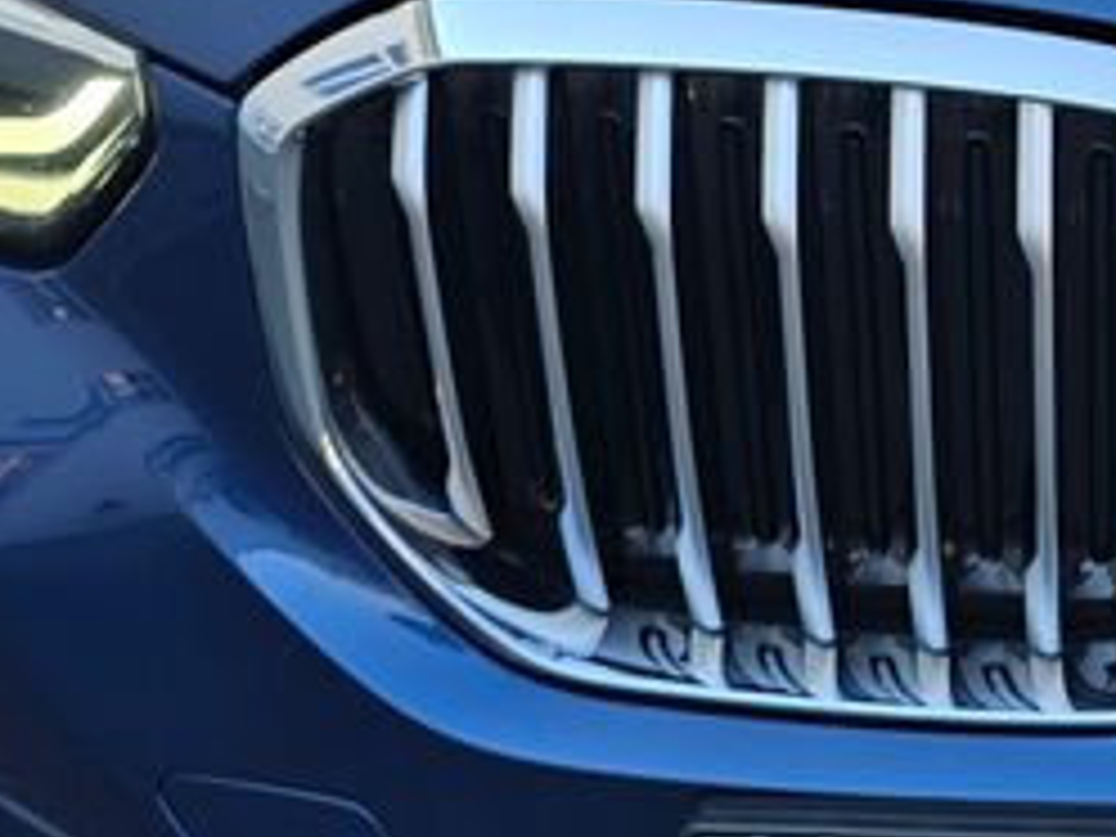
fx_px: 3063
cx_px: 1256
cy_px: -135
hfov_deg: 19.7
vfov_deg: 15.1
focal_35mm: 95
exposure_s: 1/246
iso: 12
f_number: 1.7
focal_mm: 6.3
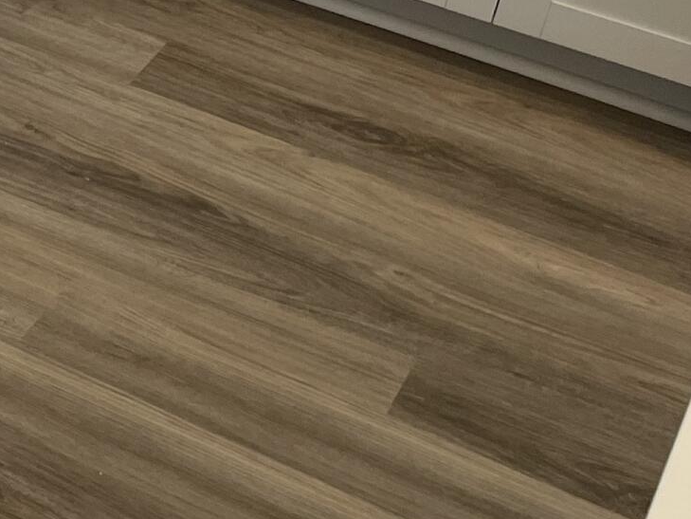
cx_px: -627
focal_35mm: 107
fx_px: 2136
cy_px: -74
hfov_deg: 15.3
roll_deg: -2.1
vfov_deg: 13.5
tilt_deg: -29.3
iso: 64
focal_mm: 4.2
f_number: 1.6
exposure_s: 1/60
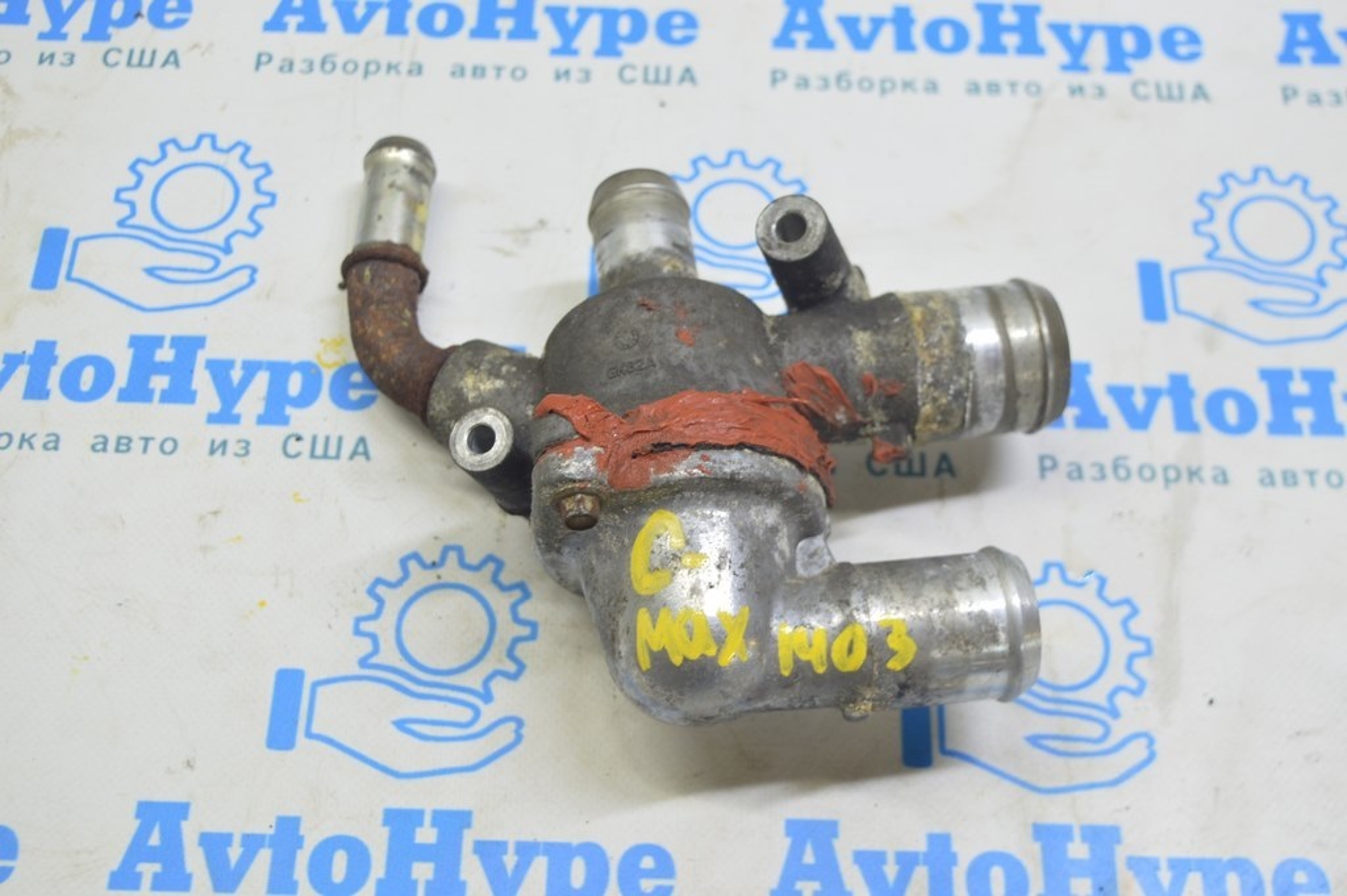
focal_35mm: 46
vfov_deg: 28.9
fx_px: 1738
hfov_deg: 42.4
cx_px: 674
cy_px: 448
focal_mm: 31
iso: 400
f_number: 5.6
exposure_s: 1/20
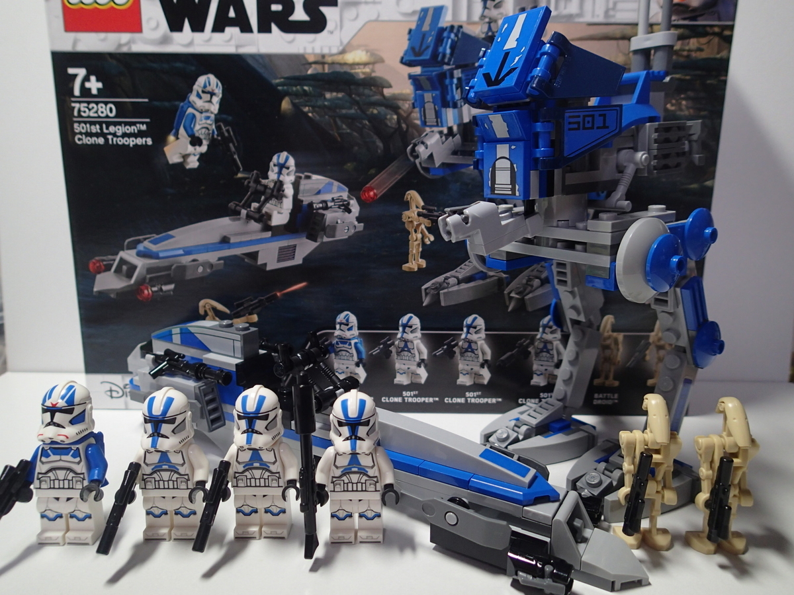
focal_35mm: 25
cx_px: 397
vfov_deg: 54.9
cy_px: 298
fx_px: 573
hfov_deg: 69.4
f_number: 2
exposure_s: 1/60
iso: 160
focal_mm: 4.5
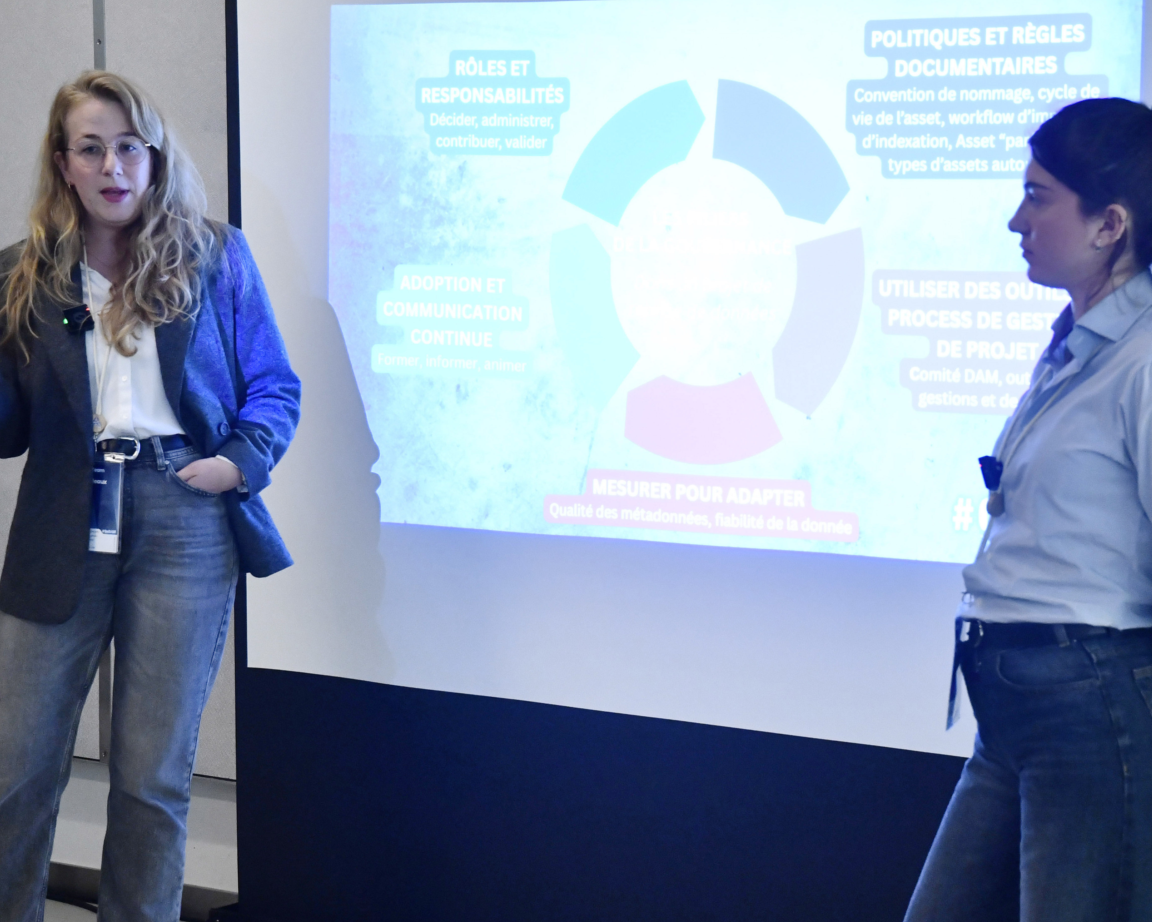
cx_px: 591
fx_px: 2318
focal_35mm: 68
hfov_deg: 27.9
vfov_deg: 22.5
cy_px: 461
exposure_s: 1/60
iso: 2500
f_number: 4
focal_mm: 40
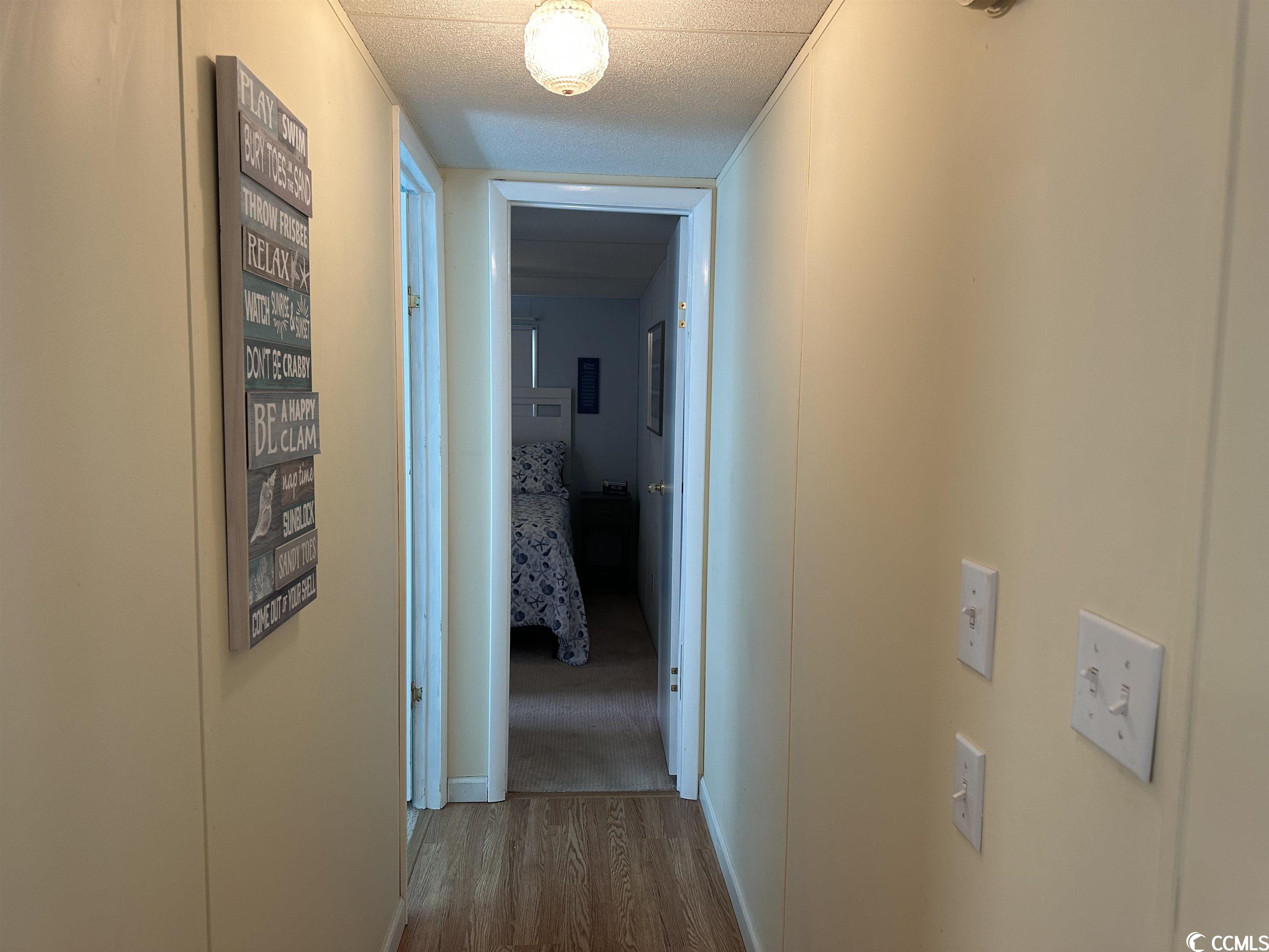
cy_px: 476
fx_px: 880
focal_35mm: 24
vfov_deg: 56.8
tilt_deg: -5.3
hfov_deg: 71.6
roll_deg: -0.7
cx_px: 634
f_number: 1.78
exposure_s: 1/120
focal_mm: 6.86
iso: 125
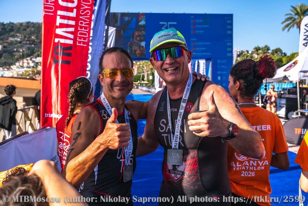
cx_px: 154
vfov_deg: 35.9
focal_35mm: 37
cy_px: 103
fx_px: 316
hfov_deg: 51.9
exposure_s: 1/1000
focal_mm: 37
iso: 200
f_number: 6.3
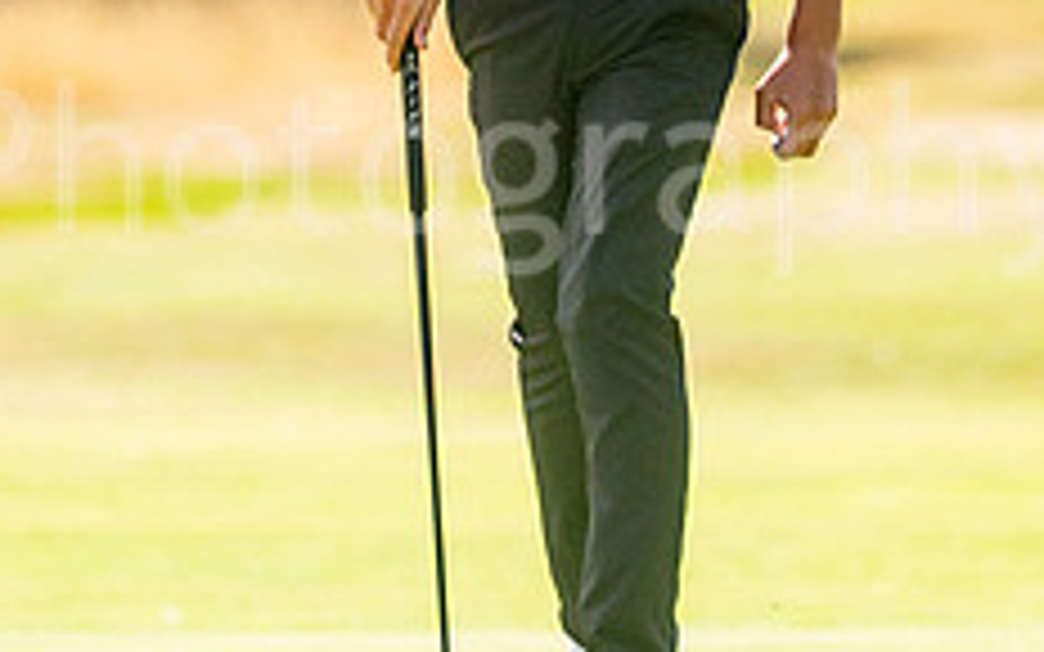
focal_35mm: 1147
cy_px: -49
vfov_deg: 1.1
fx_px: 32635
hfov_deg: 1.8
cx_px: 522
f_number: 4
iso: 320
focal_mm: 300
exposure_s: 1/2500
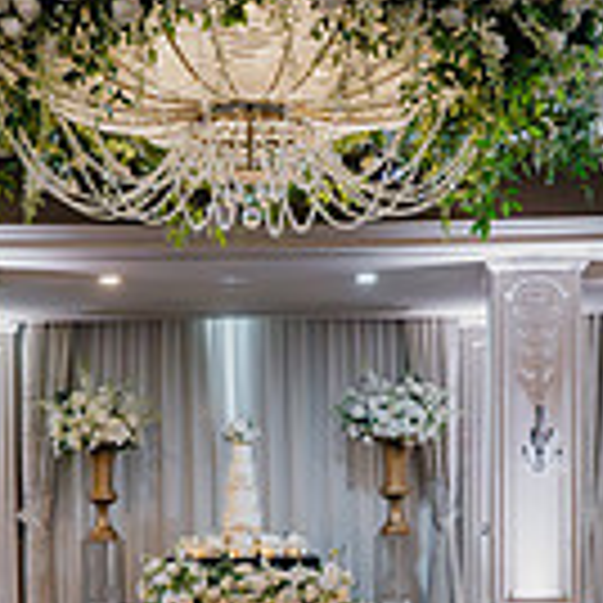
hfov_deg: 19.7
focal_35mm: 88
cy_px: 592
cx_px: 279
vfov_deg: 19.2
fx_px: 1734
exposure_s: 1/30
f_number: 6.3
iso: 5000
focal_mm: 24
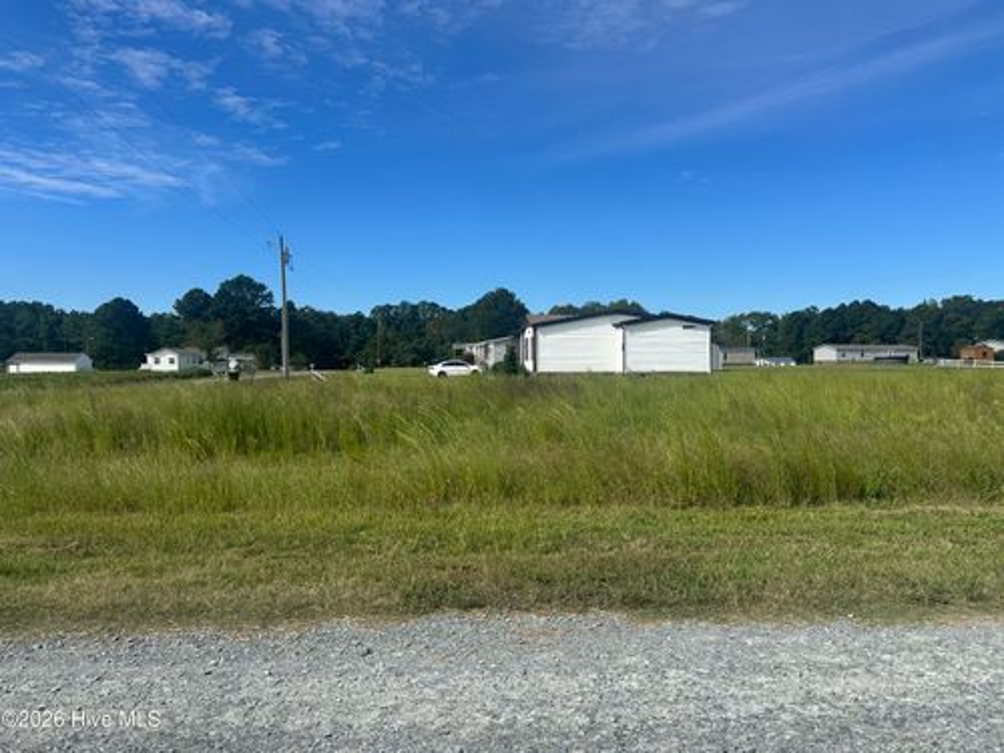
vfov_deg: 56.8
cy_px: 376
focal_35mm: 24
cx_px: 502
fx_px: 696
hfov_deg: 71.6
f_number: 1.78
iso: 80
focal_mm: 6.86
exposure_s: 1/5263
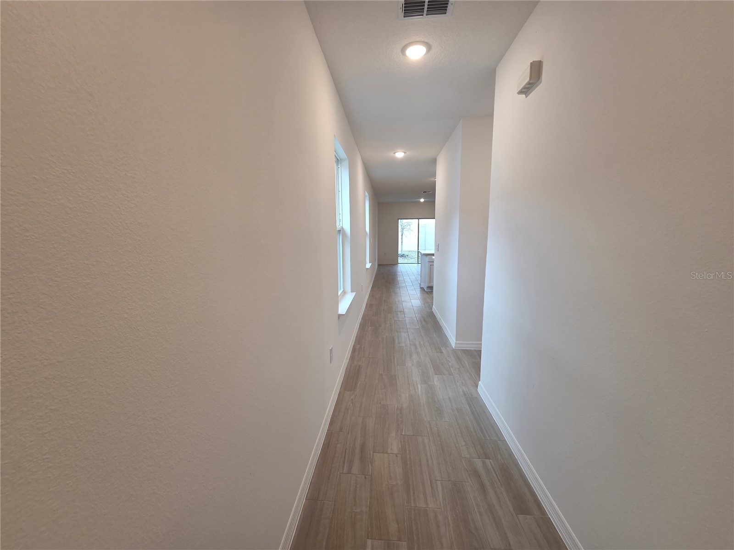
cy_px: 275
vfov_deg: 89.9
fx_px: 276
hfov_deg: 106.2
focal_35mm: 13
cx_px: 367
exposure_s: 1/120
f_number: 2.2
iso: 125
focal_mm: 2.2
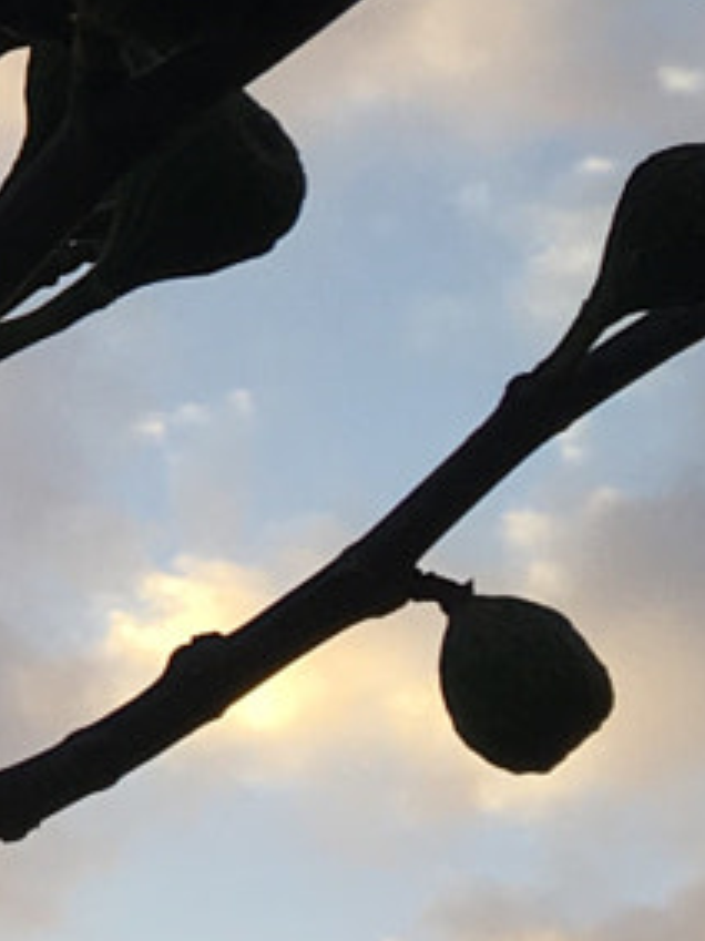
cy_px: -279
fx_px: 4457
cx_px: -828
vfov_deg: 11.7
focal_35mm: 164
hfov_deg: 8.5
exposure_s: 1/175
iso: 25
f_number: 2.2
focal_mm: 4.15
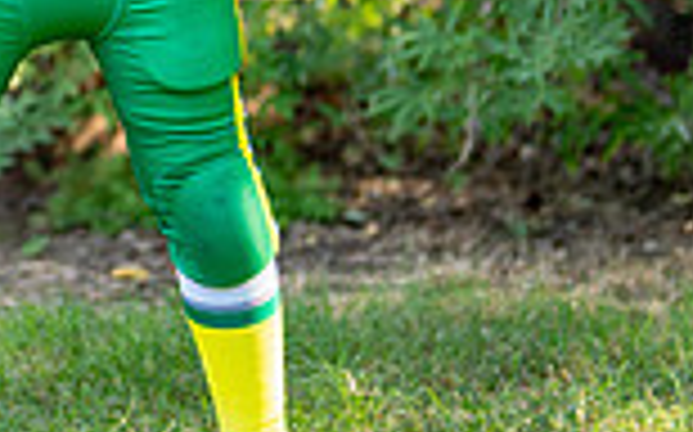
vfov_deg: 5.2
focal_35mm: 250
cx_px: -179
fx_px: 4718
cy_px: -161
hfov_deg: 8.3
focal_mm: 50
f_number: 1.2
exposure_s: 1/800
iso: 100
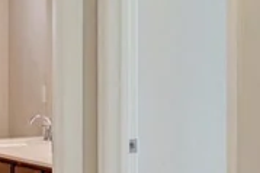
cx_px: 397
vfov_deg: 17.0
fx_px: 577
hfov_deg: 21.2
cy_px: 82
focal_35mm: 80
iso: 800
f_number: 8
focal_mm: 14
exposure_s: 1/20
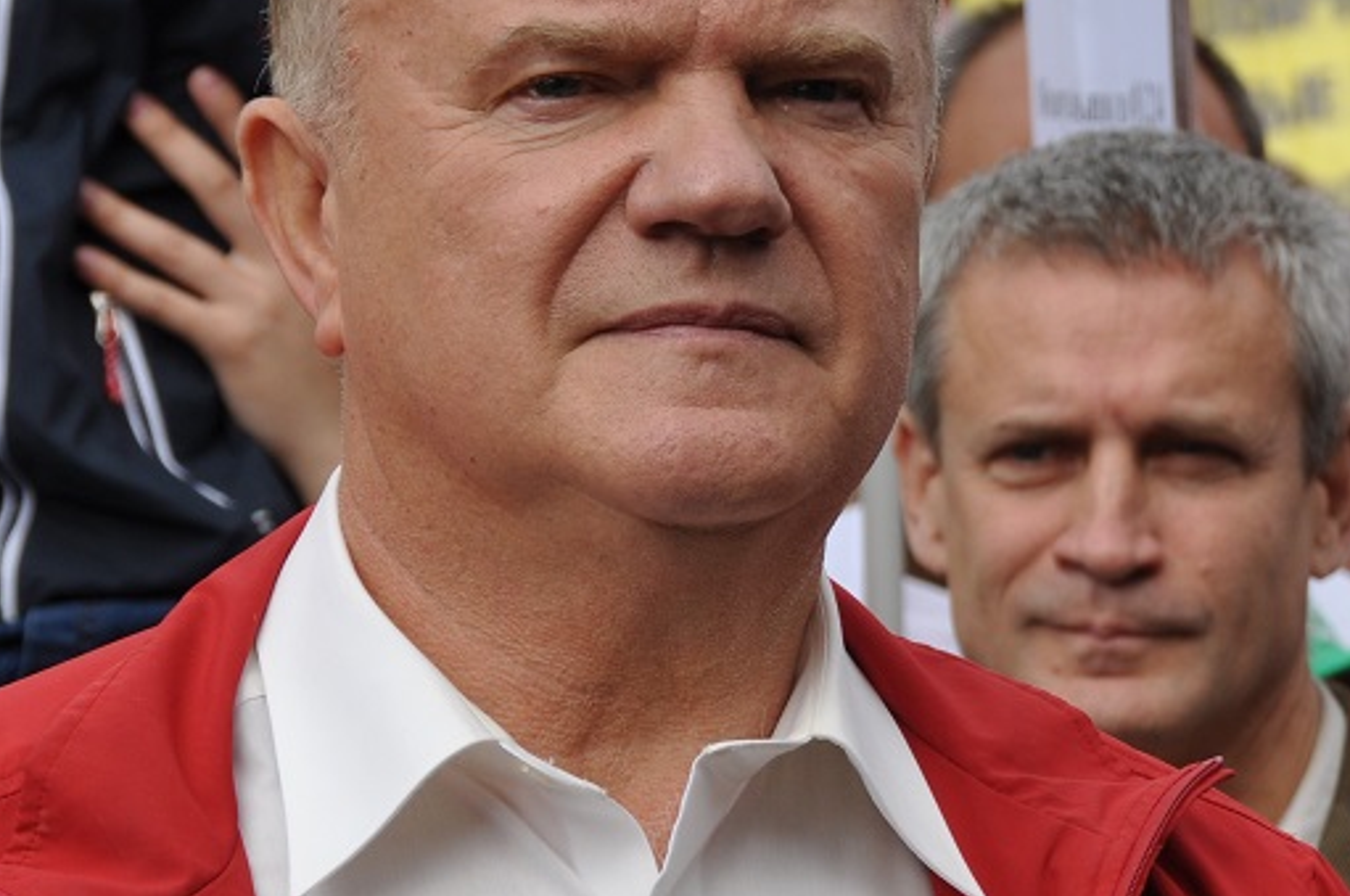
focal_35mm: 340
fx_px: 12730
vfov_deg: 4.0
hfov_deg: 6.1
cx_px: 643
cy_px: 488
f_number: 9
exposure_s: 1/320
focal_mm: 90
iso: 200
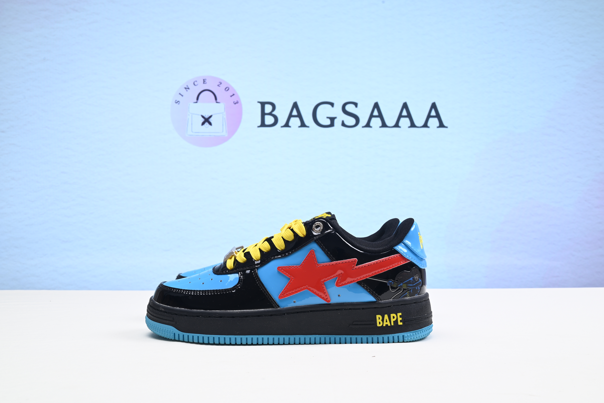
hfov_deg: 49.5
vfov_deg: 34.2
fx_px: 655
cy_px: 202
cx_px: 302
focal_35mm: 39
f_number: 16
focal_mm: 39
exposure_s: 1/2
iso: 100
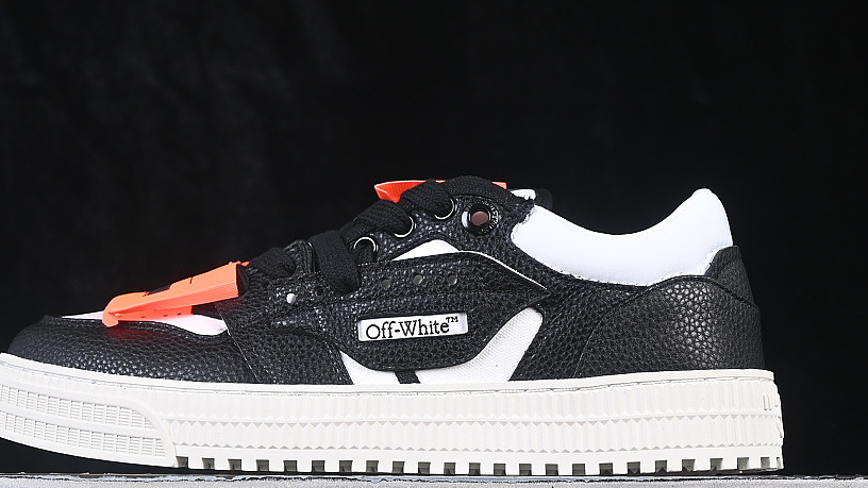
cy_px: 237
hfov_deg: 20.5
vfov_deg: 11.6
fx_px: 2394
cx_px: 389
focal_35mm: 104
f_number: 6.3
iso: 160
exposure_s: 1/60
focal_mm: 50
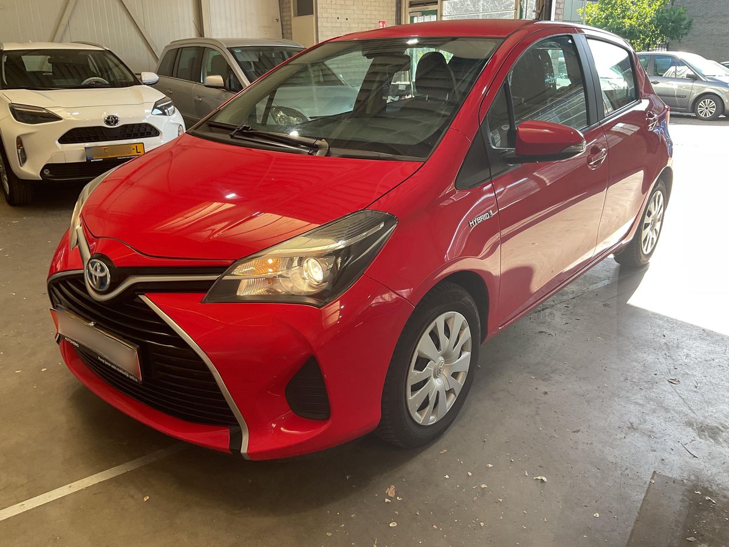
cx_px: 364
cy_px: 274
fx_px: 611
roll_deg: +1.0
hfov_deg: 61.7
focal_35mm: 29
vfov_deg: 48.2
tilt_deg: -21.0
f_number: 1.8
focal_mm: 3
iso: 32
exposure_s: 1/100
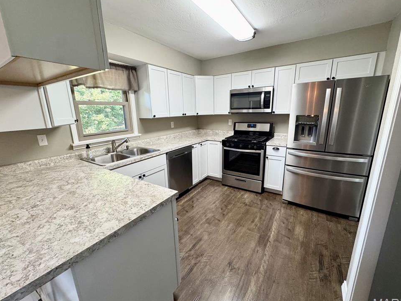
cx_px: 200
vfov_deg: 81.7
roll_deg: +2.2
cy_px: 151
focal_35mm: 15
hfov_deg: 98.2
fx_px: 174
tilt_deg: -12.7
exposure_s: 1/120
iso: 250
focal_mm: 2.22
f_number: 2.2
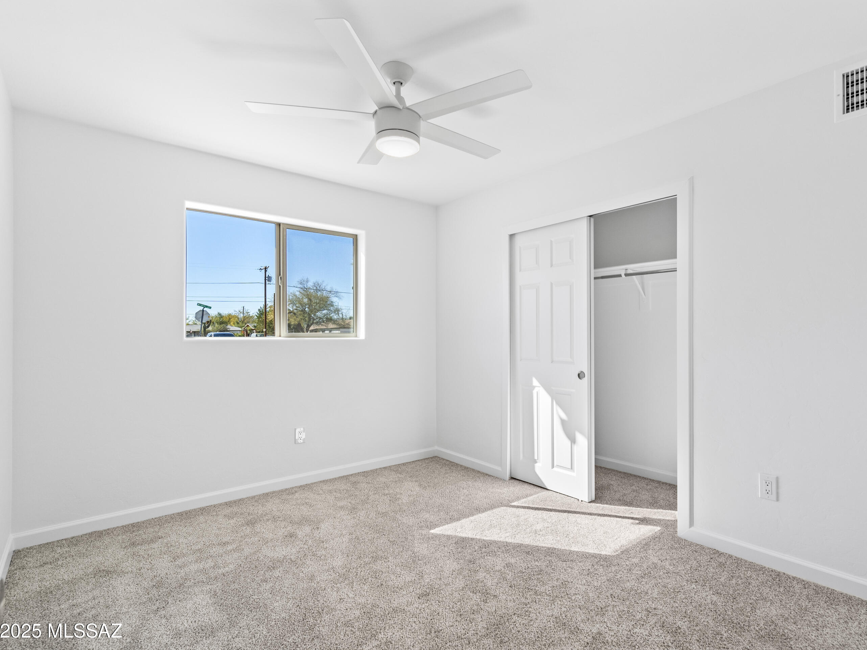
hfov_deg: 87.3
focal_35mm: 18
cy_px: 324
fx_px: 451
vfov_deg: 71.6
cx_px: 491
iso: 400
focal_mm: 16
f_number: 8
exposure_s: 1/50
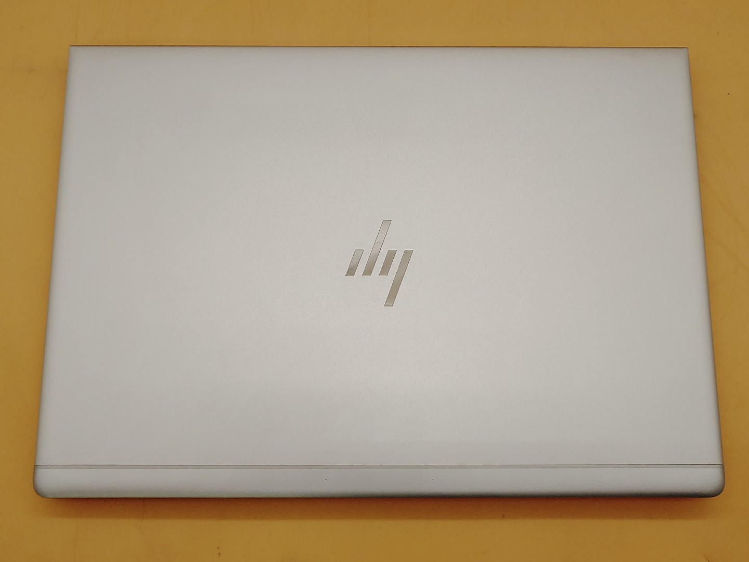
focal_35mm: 36
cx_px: 374
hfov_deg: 51.4
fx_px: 779
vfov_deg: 39.7
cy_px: 281
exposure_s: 1/490
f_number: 1.8
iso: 50
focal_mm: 4.36
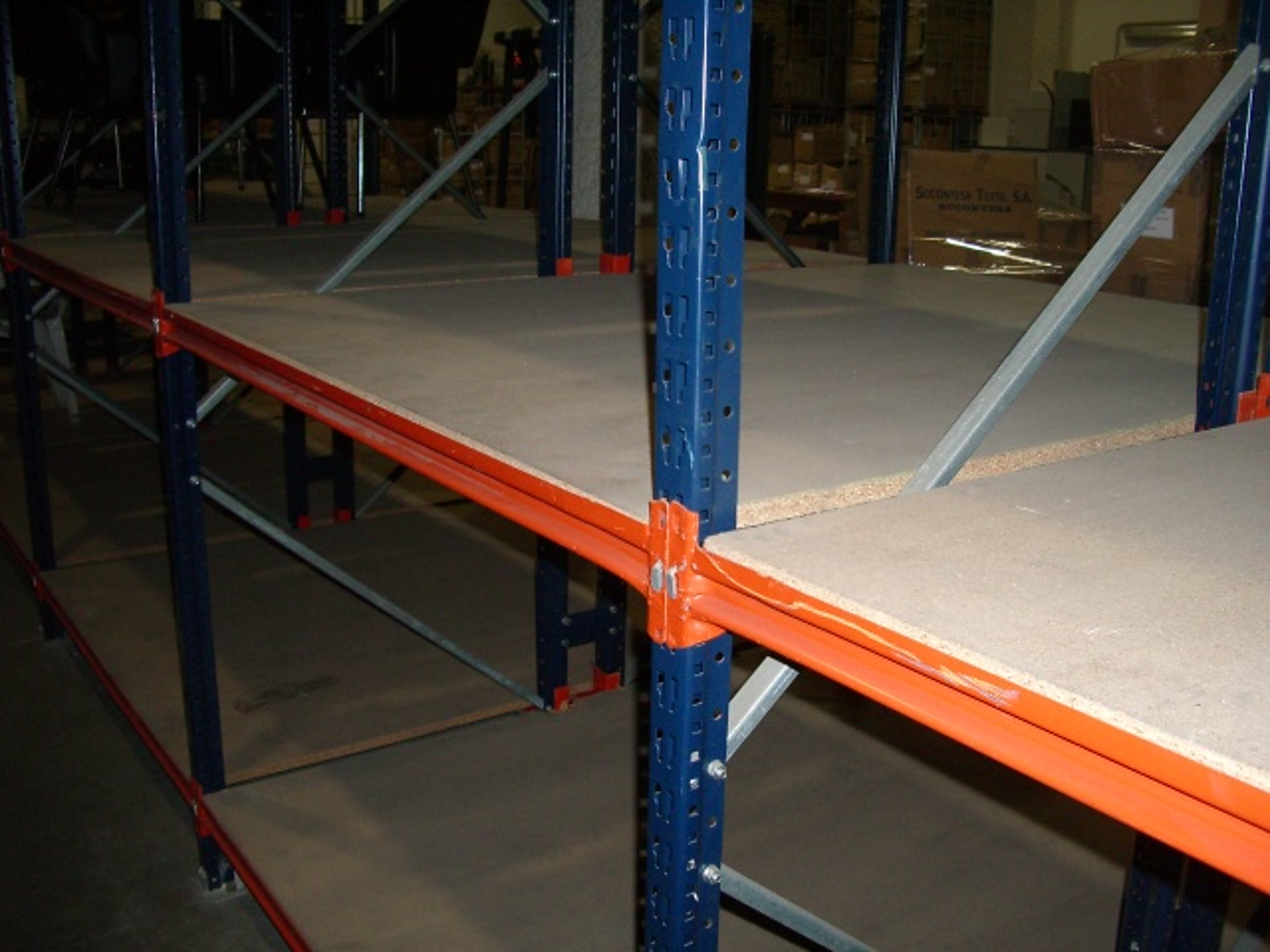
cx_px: 635
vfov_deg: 40.7
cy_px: 476
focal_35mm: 35
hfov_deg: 52.6
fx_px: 1284
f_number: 2.6
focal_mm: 5.8
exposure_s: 1/60
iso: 200
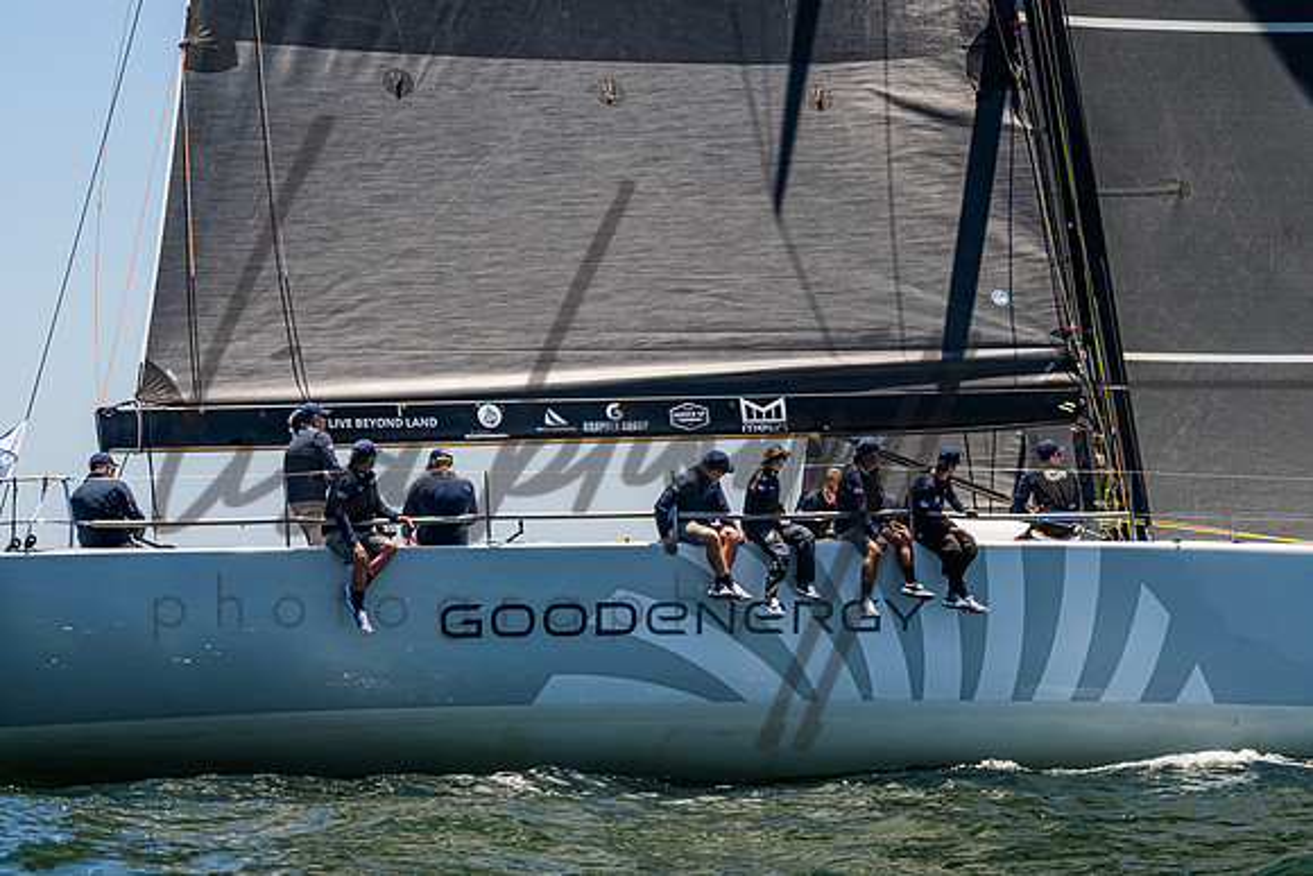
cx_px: 663
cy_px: 524
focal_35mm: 137
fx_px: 5010
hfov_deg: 14.9
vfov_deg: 10.0
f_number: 8
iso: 500
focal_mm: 105
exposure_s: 1/2500
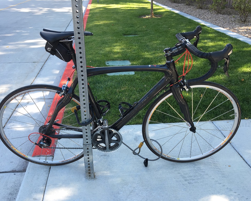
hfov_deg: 57.2
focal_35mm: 31
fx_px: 230
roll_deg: +1.2
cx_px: 119
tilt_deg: -26.7
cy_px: 102
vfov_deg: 47.1
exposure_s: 1/139
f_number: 2.2
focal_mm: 4.15
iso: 25
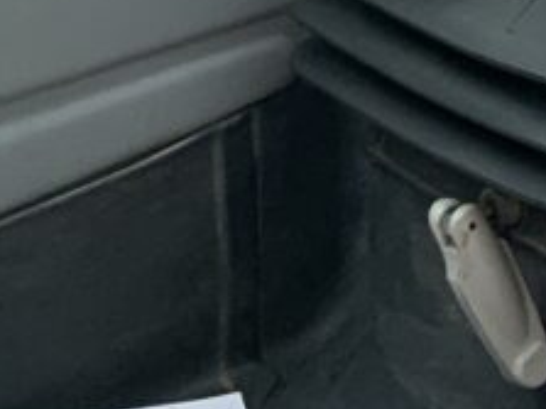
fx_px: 2097
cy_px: -507
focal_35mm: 133
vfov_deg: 10.0
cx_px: 992
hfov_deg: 13.3
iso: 16
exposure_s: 1/454
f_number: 1.8
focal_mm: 3
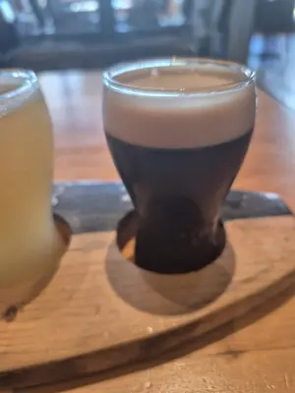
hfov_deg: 58.9
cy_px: 196
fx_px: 261
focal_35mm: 23
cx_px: 148
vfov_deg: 73.9
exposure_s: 1/120
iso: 250
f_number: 1.8
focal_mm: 5.4
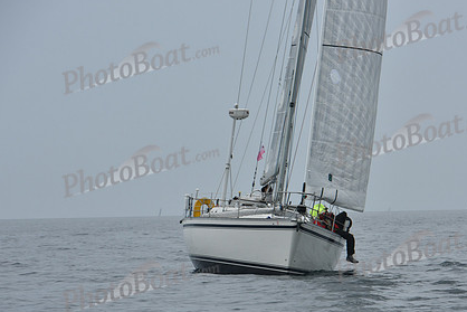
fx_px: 3153
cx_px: 278
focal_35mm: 243
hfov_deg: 8.5
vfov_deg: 5.7
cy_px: 211
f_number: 9
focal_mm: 175
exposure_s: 1/800
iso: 250
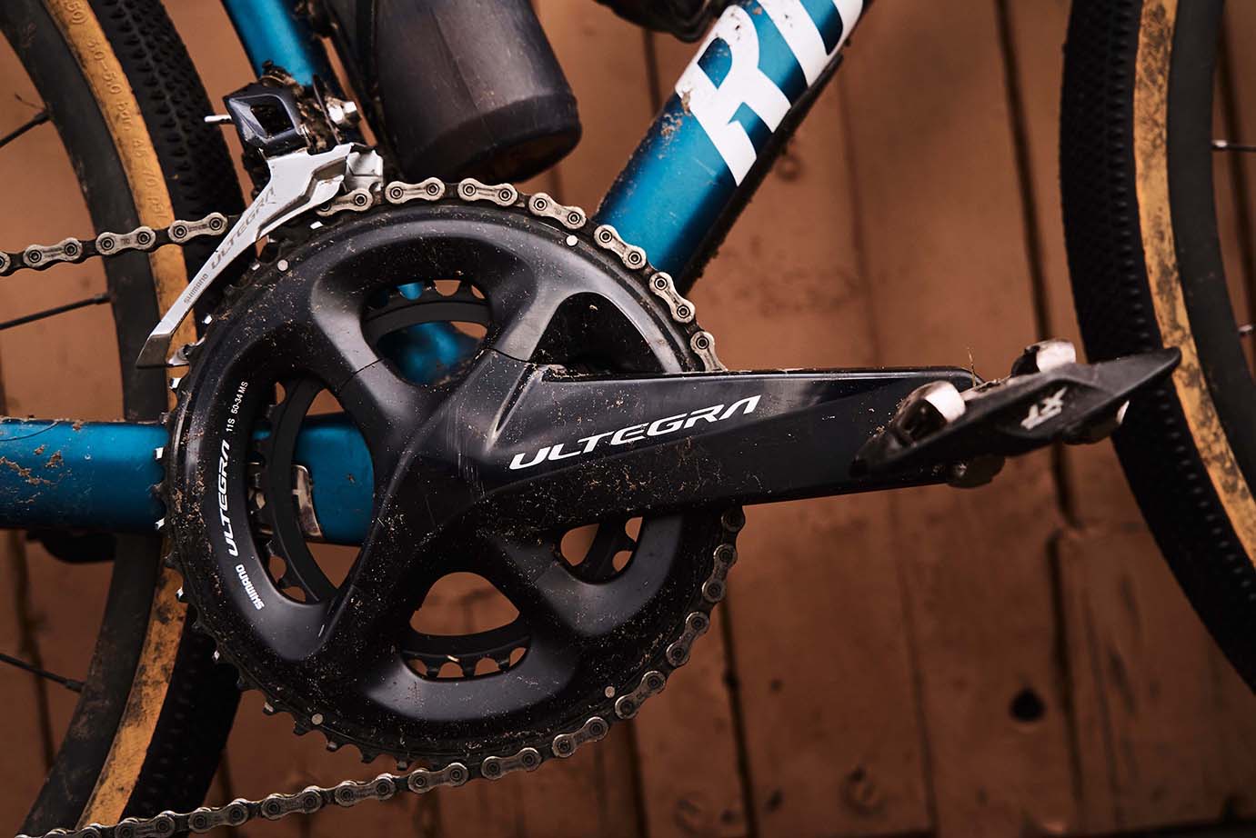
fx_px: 1222
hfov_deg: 54.4
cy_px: 419
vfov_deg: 37.9
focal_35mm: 35
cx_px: 628
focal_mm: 35
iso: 400
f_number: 4
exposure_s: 1/800
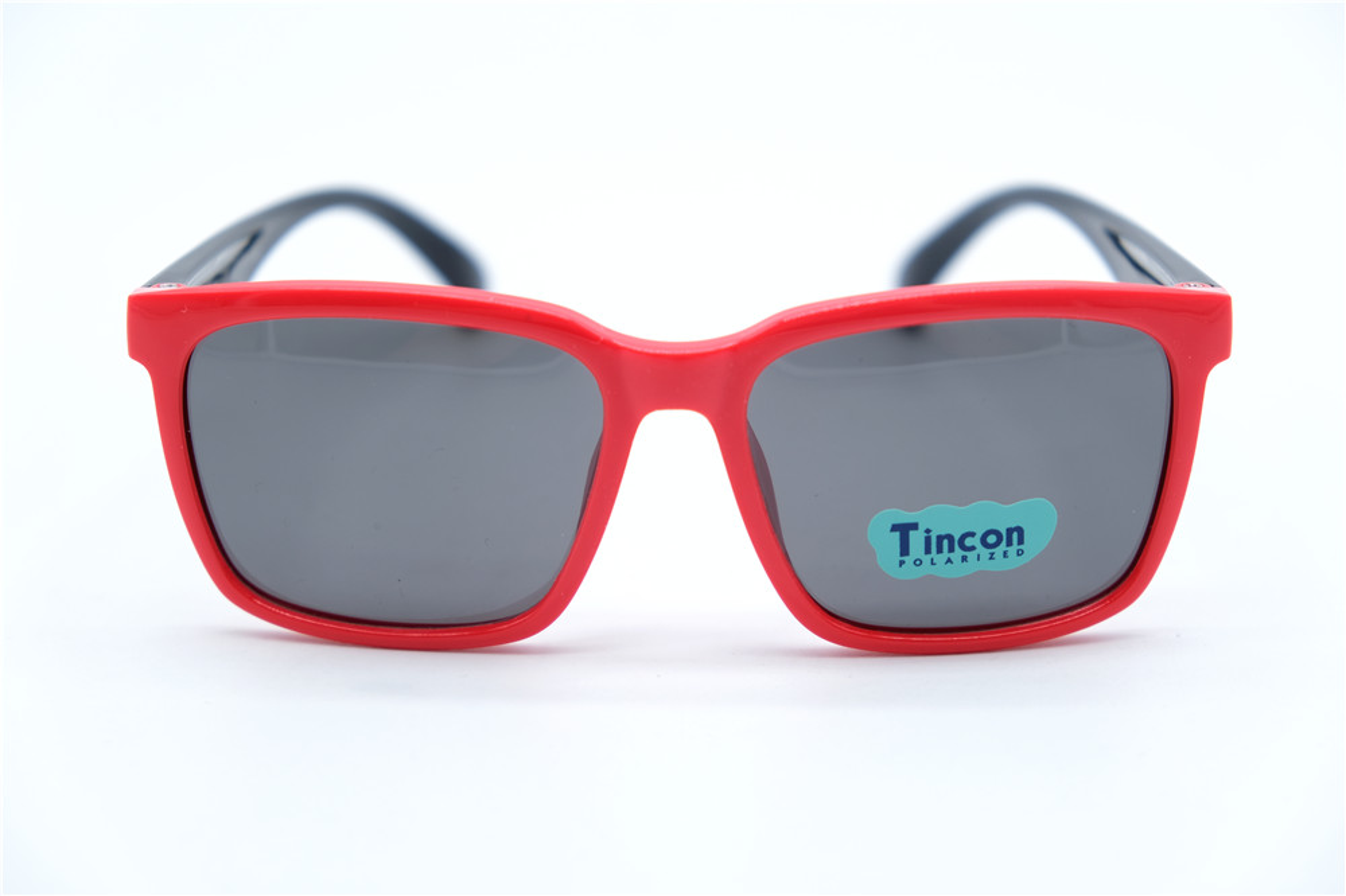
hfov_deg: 24.5
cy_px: 448
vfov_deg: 16.4
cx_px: 673
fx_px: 3102
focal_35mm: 83
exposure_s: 1/210
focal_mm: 55
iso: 160
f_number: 4.5
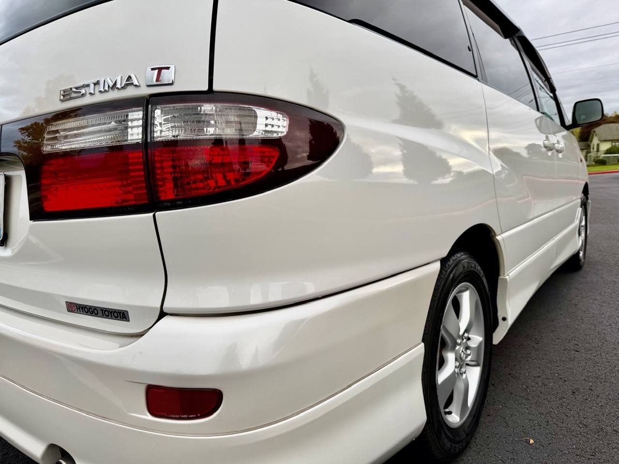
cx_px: 310
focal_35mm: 24
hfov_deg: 71.6
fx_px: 429
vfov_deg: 56.8
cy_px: 232
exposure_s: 1/702
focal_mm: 6.76
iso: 80
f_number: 1.78
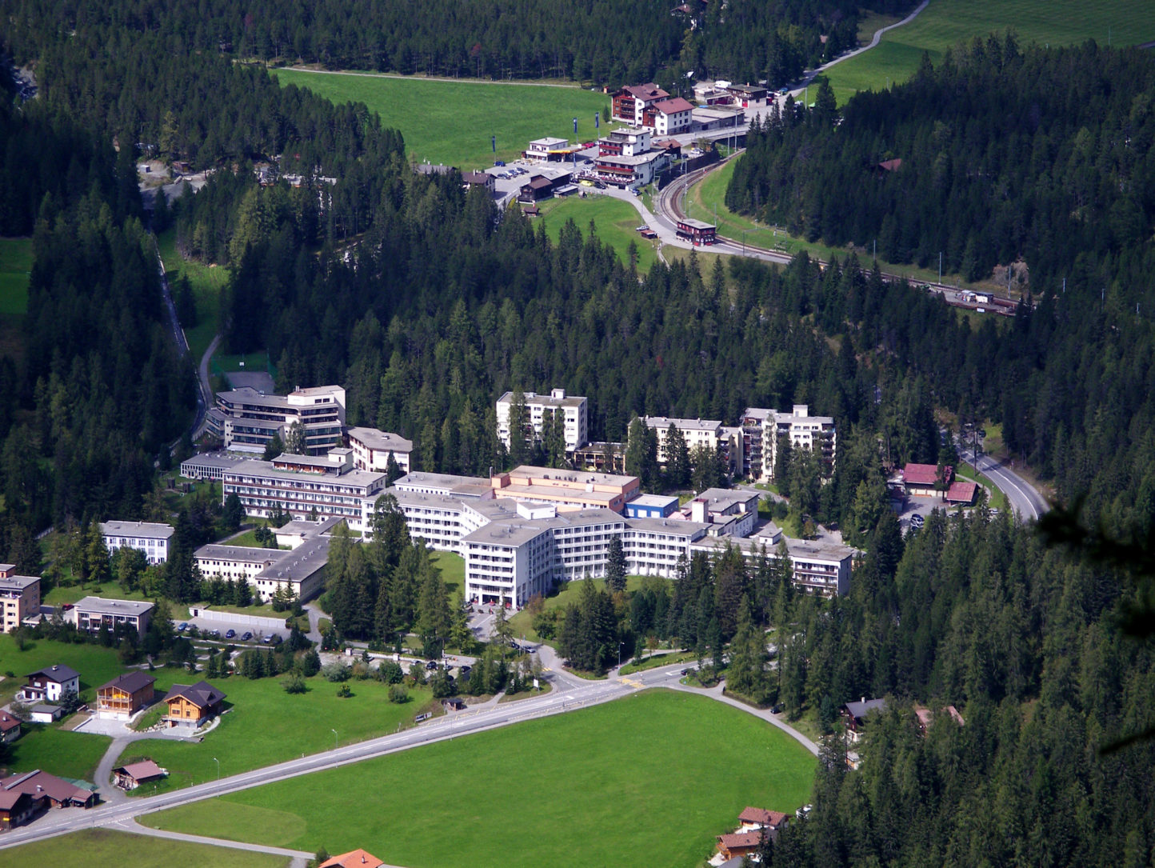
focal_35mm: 187
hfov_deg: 10.6
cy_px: 434
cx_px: 578
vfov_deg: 8.0
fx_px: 6244
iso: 80
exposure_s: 1/320
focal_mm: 39
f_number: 6
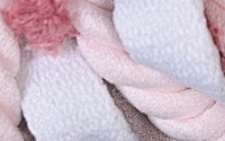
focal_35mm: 413
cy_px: -166
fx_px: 2533
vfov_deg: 3.2
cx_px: 354
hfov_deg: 5.0
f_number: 7.1
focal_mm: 50
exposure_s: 1/80
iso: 160
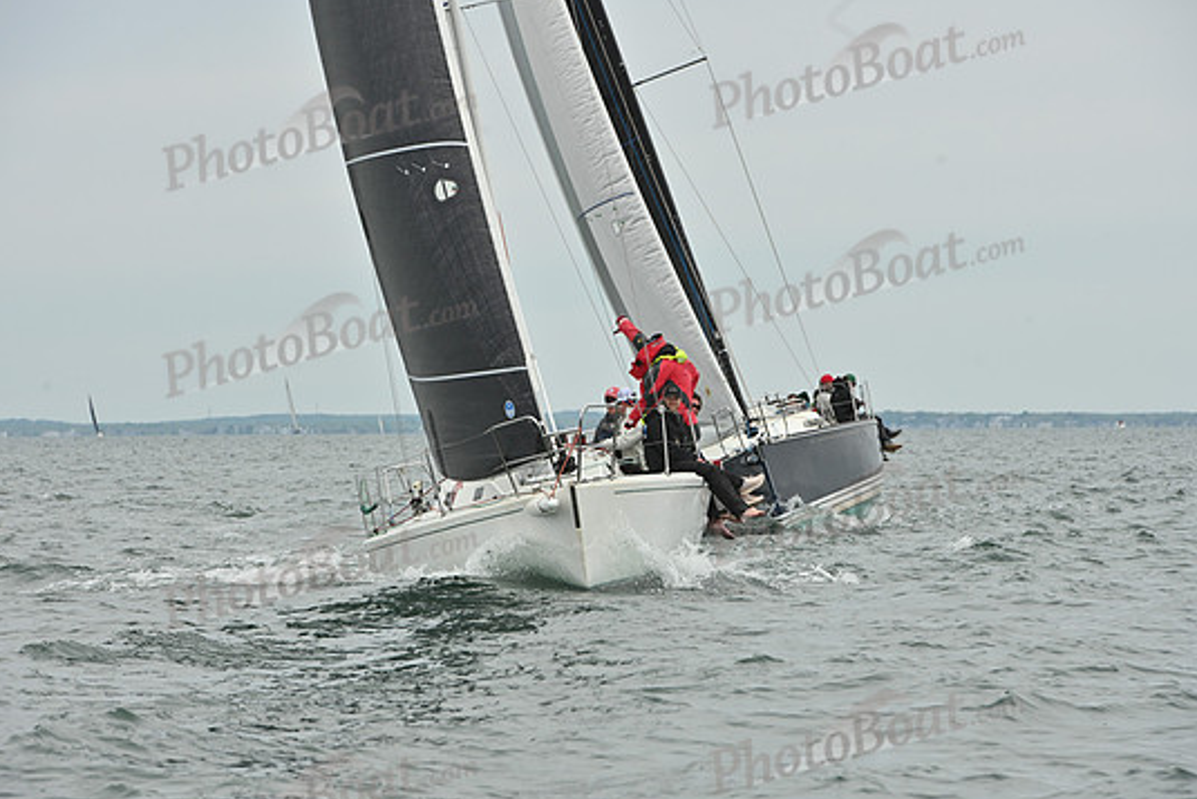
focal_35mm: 217
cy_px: 424
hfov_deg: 9.5
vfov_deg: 6.3
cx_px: 595
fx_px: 7217
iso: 320
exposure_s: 1/1000
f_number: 11
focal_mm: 200
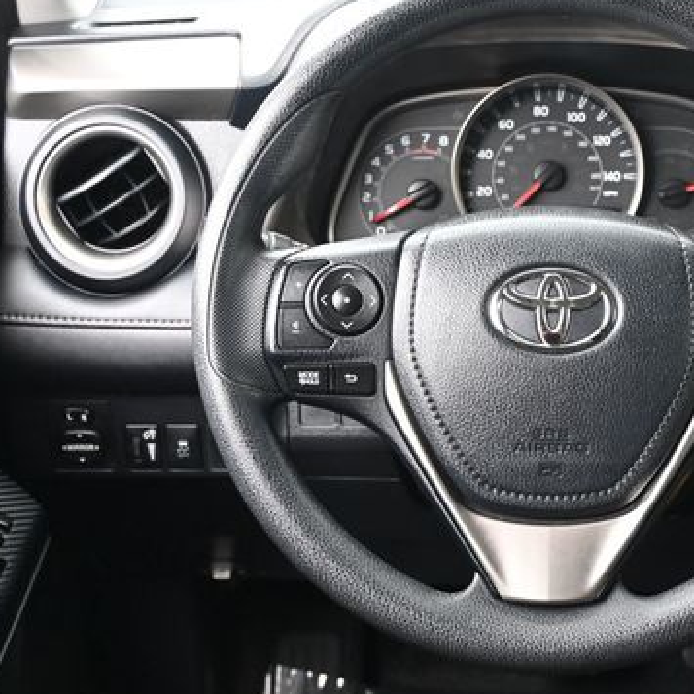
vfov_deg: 26.9
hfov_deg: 26.4
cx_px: 546
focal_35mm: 64
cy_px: 329
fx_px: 1452
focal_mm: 28
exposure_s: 1/125
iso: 1100
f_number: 4.5
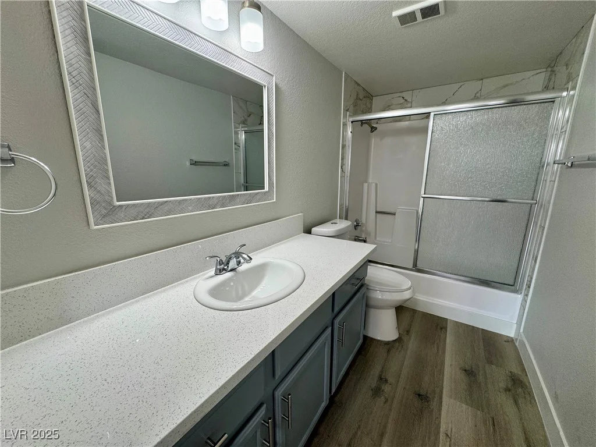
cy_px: 224
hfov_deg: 102.1
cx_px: 298
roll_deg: -0.1
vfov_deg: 85.7
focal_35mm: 14
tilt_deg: -12.5
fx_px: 241
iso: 100
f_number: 2.2
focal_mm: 2.22
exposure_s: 1/120
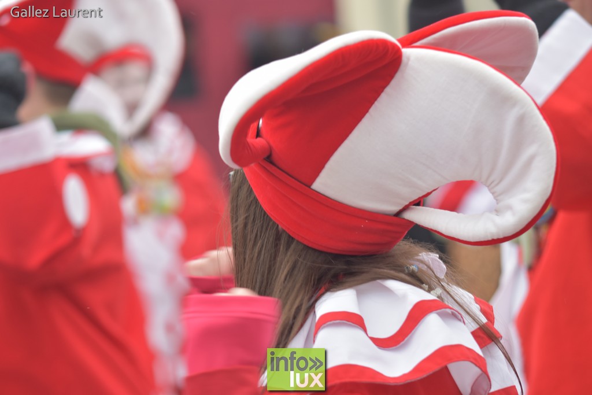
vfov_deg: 8.2
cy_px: 198
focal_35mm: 168
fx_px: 2763
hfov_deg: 12.2
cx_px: 296
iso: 320
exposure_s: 1/160
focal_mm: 112
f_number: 3.5
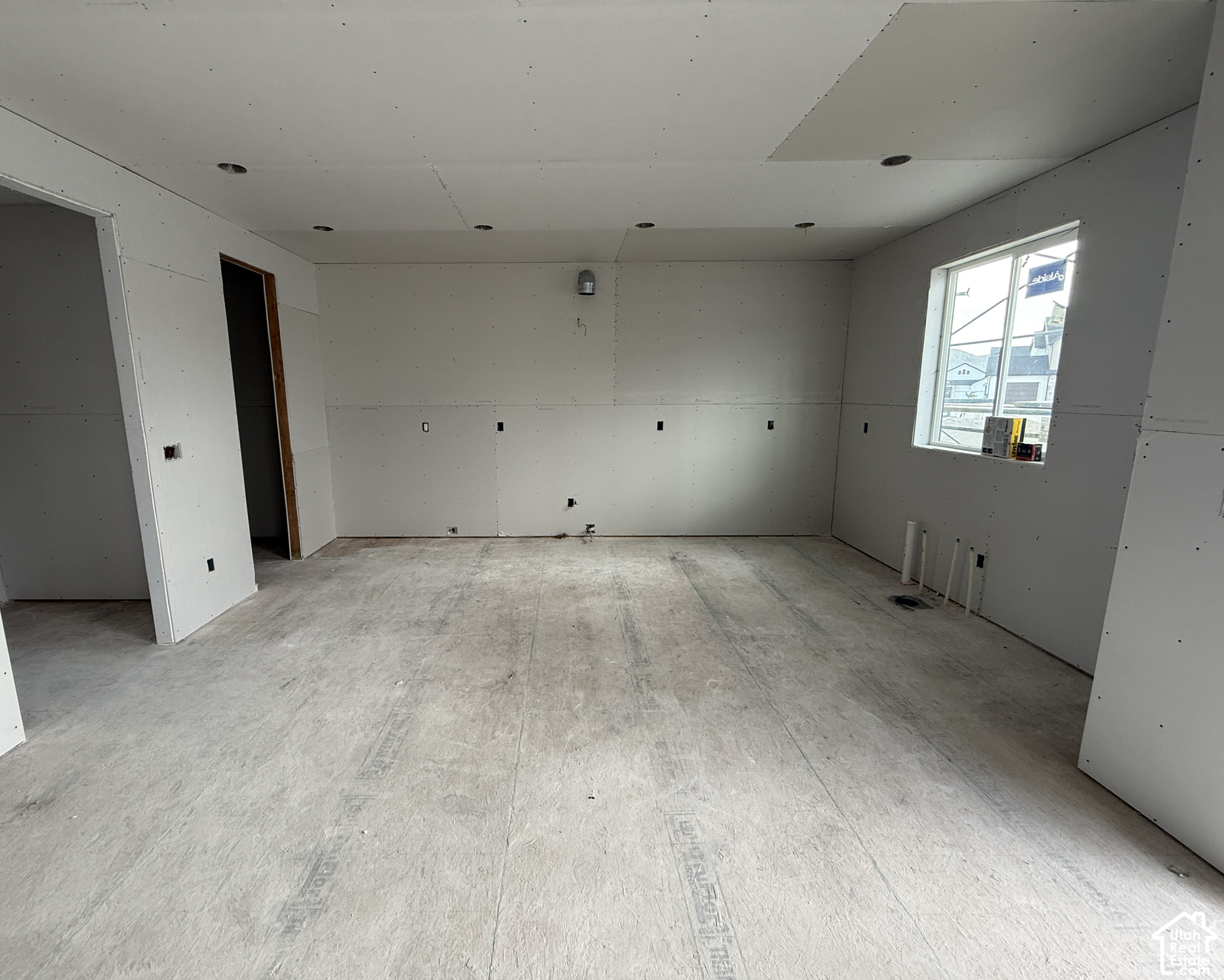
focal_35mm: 15
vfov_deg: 84.0
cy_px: 486
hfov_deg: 96.6
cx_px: 567
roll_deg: +0.5
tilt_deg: -9.9
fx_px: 543
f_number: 2.2
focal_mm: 2.22
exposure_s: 1/99
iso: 160
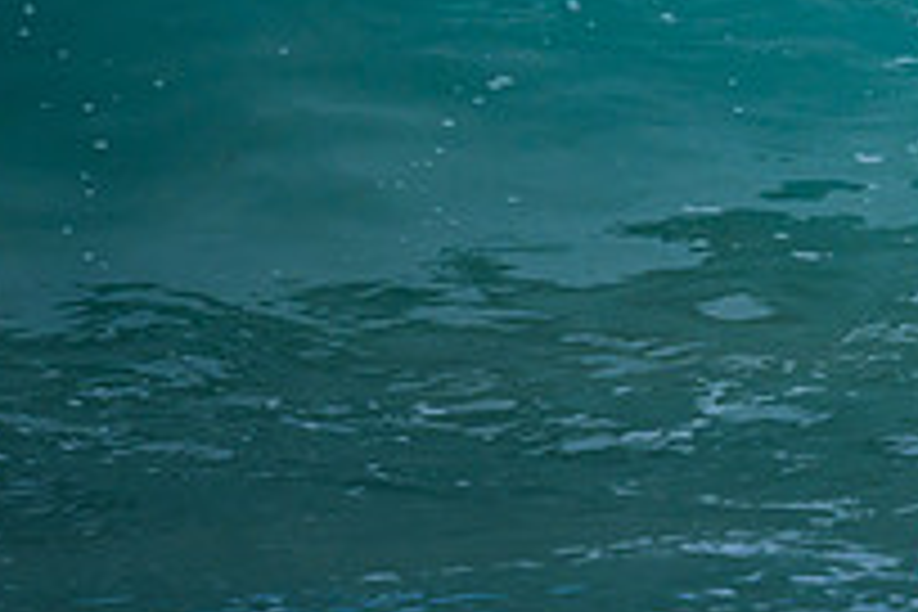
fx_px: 79656
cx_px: 1493
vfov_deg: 0.4
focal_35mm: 3124
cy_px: -126
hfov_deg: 0.7
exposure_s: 1/3200
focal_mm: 800
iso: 500
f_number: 6.3
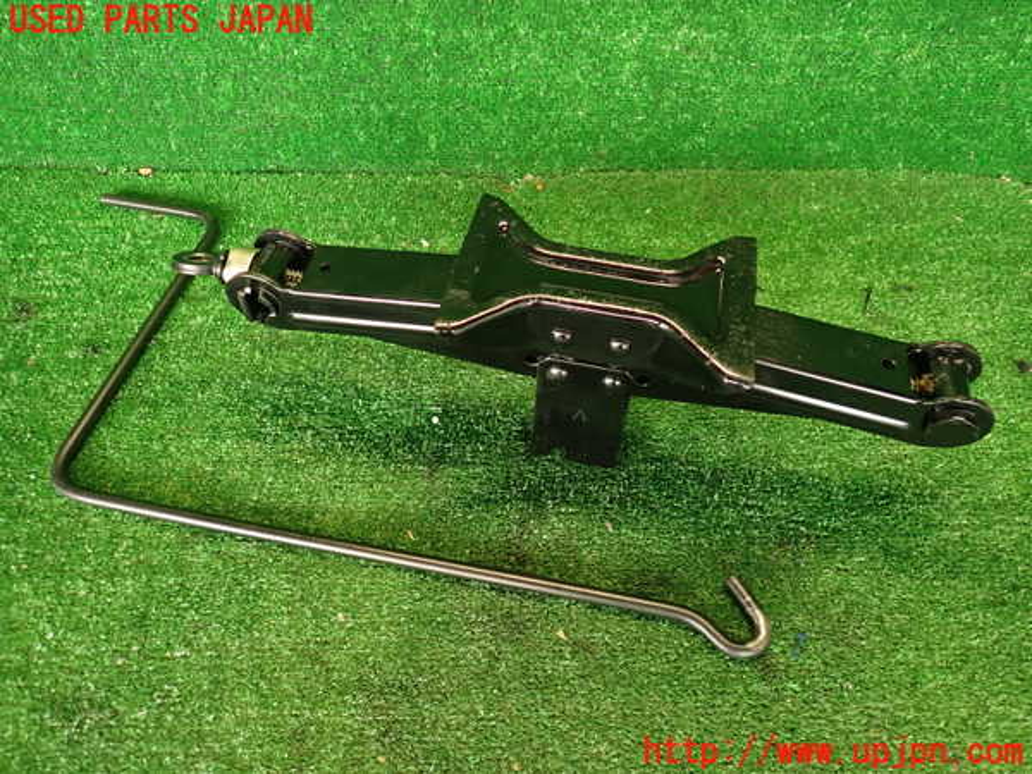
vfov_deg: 54.9
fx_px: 745
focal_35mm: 25
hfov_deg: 69.4
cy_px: 387
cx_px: 516
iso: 200
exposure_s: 1/30
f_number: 2
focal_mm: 4.5
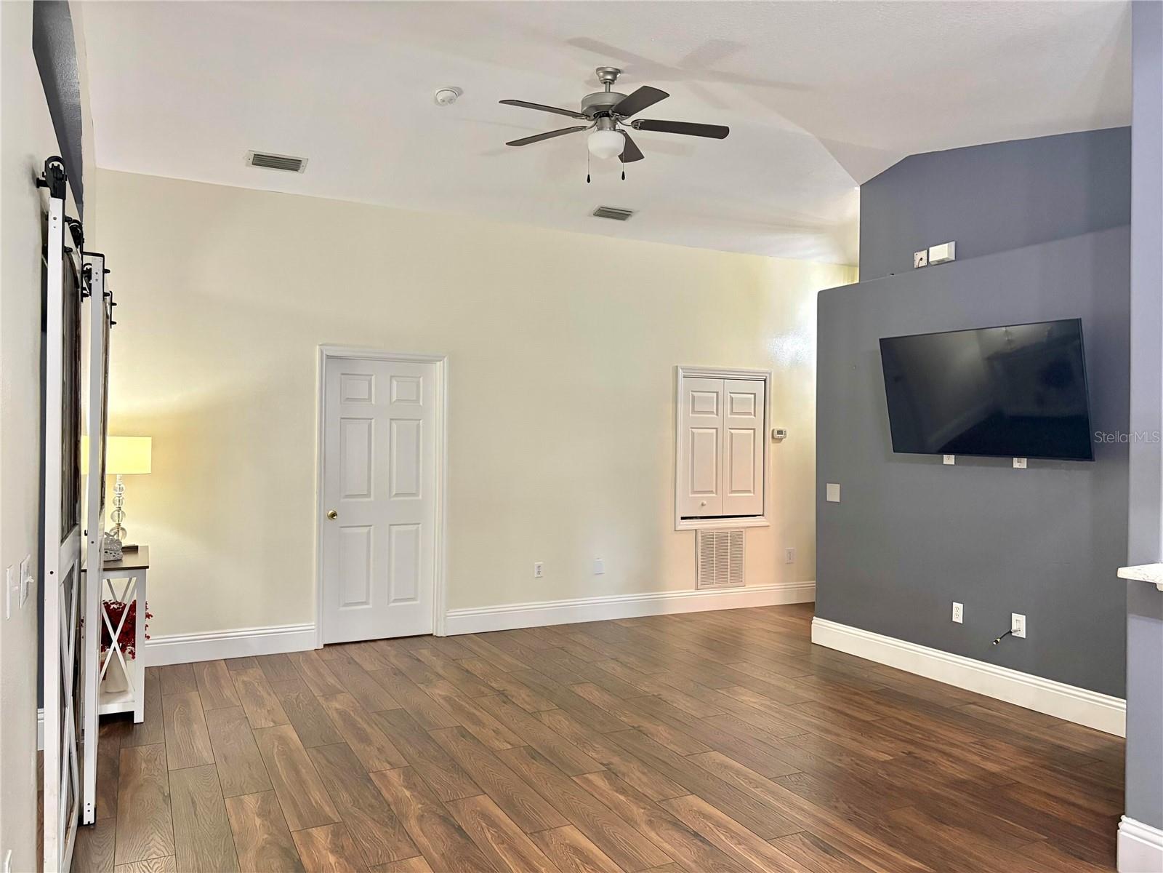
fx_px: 874
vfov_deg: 53.1
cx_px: 582
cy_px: 436
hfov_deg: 67.3
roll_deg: +0.1
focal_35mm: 26
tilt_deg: +0.2
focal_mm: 5.96
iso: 250
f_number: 1.6
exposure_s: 1/60
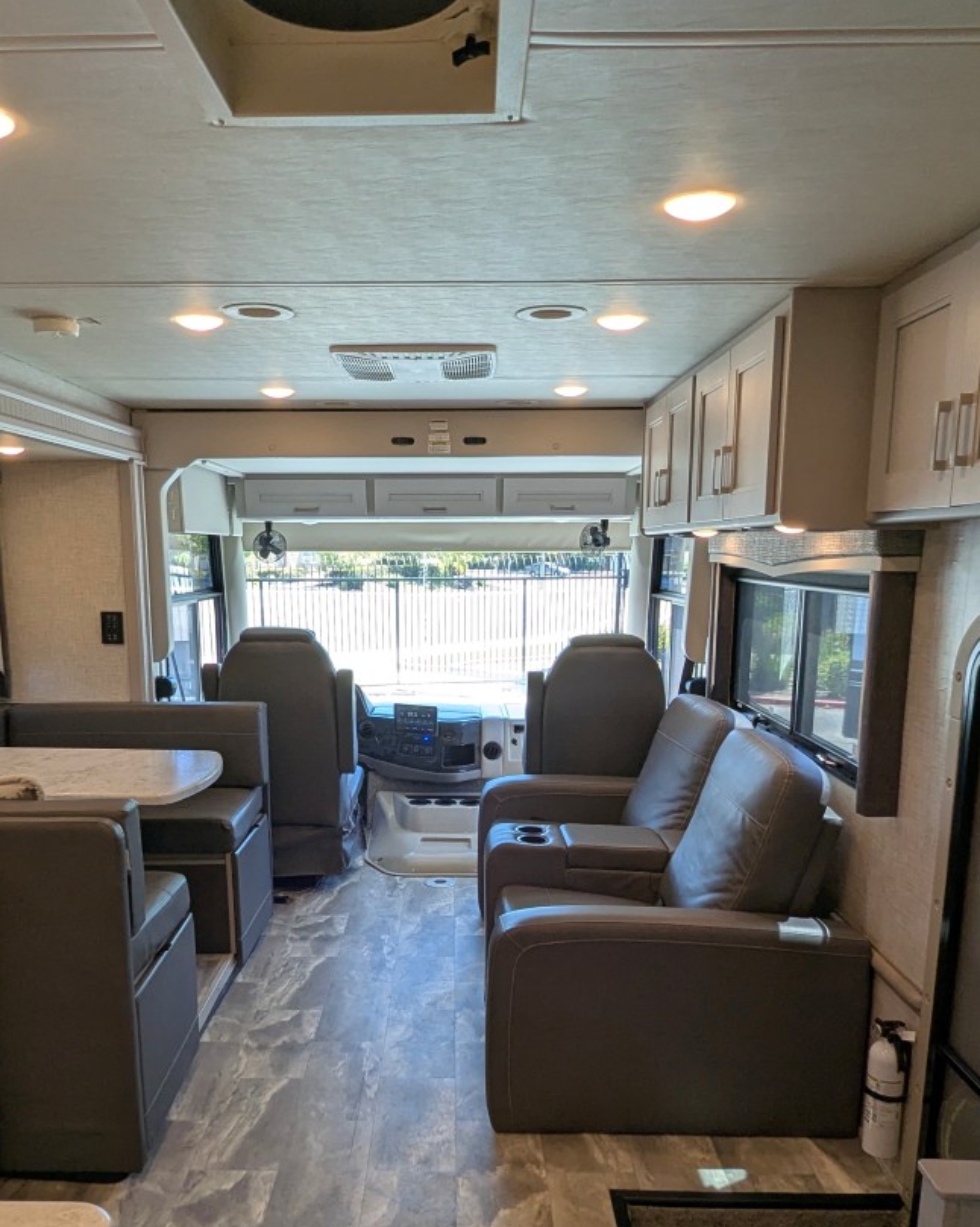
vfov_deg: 63.4
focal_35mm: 27
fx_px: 979
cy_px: 746
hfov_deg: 53.1
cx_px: 438
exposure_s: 1/180
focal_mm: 2.35
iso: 85
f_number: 2.2
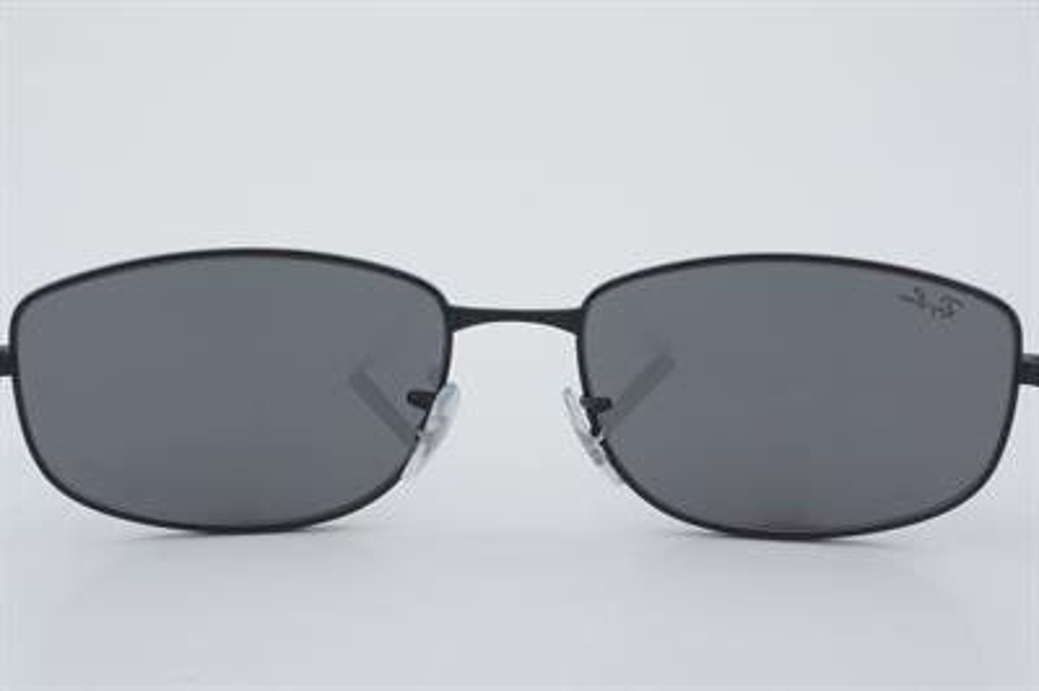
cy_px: 346
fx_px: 1946
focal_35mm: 68
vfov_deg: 20.1
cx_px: 520
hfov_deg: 29.9
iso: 100
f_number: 32
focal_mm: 45
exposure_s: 1/4
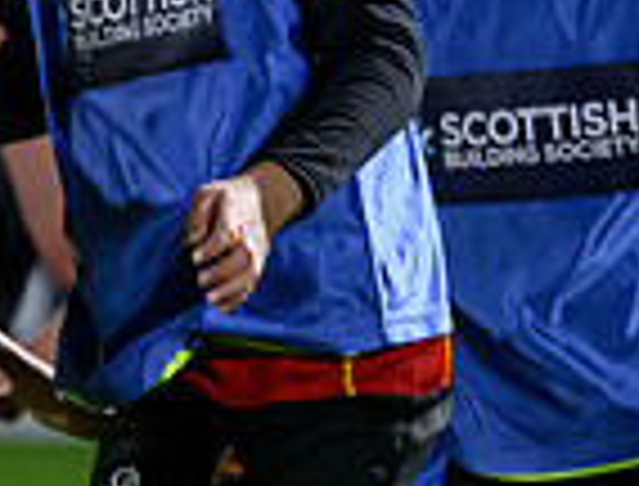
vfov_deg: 1.2
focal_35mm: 1213
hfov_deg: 1.6
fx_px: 22506
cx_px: -1290
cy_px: 811
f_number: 3.2
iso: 6400
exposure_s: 1/1250
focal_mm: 200
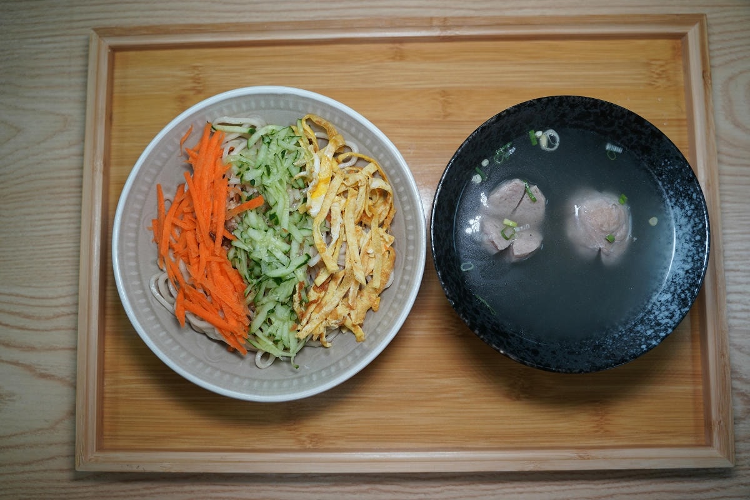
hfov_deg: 61.9
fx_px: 625
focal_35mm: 30
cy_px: 250
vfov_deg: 43.6
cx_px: 375
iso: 160
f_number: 4
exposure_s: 1/60
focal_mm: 30
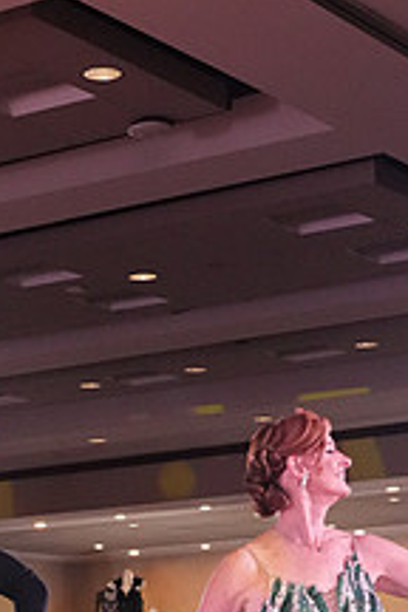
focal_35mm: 113
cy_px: 813
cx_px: 81
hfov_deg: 12.1
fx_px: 1921
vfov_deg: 17.0
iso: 6400
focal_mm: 28
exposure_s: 1/400
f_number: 5
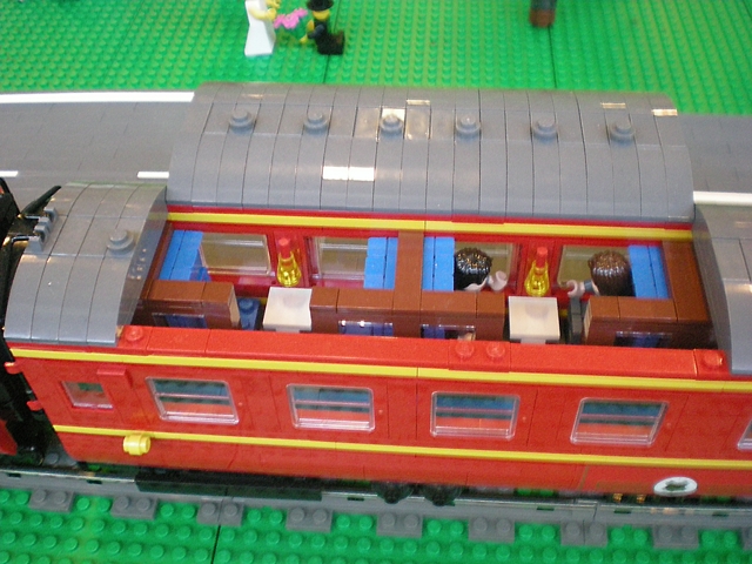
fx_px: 826
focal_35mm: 38
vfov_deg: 37.7
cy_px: 282
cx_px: 376
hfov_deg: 49.0
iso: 400
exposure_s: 1/14.3
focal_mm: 6.3
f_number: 3.1
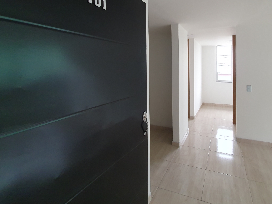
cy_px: 66
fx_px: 141
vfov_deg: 69.3
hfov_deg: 86.6
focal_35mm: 18
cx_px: 163
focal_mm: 1.8
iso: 320
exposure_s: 1/50
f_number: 2.2
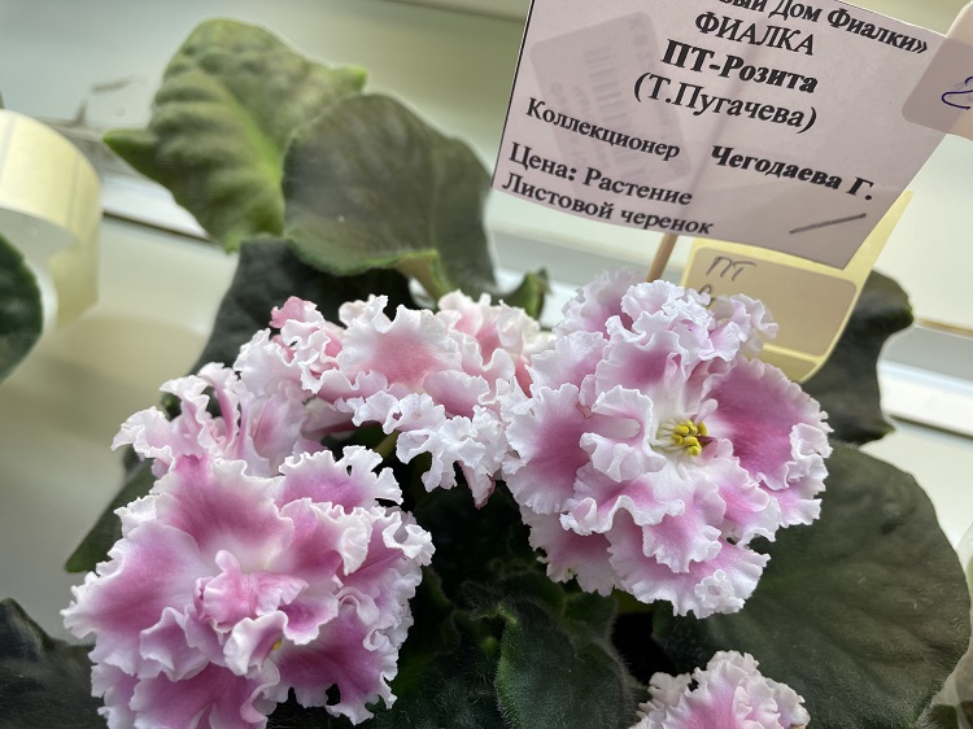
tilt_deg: -52.9
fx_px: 731
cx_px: 486
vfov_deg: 53.0
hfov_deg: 67.3
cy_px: 364
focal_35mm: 26
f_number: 1.6
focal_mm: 4.2
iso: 32
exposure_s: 1/103
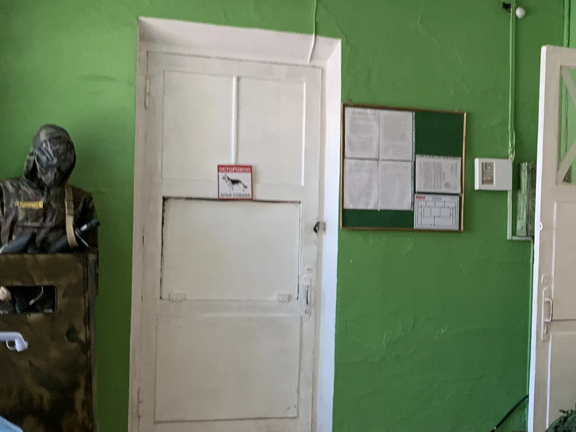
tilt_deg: -2.1
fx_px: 1181
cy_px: 279
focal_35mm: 71
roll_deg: -3.6
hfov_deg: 26.0
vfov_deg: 20.7
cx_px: 581
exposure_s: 1/50
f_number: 1.8
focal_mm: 4.25
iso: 125
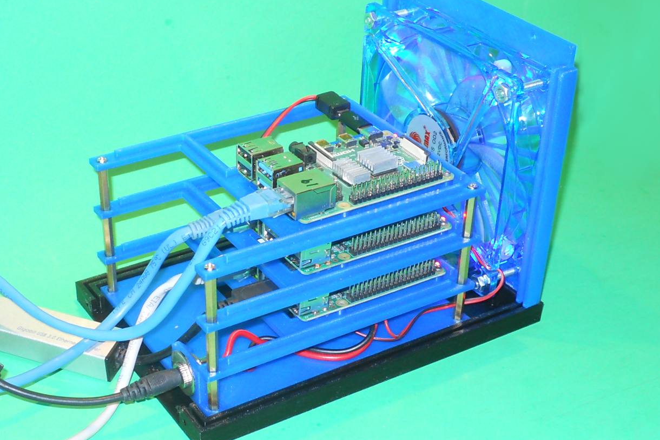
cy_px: 206
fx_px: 550
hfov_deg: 61.9
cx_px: 322
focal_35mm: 30
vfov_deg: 43.6
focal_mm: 5
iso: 80
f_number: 2.7
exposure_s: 1/25
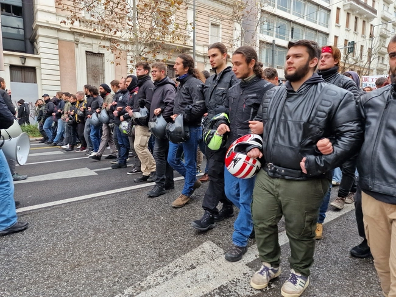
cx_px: 198
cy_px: 148
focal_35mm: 23
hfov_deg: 73.9
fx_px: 263
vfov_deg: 58.9
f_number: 1.8
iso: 50
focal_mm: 6.4
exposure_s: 1/203
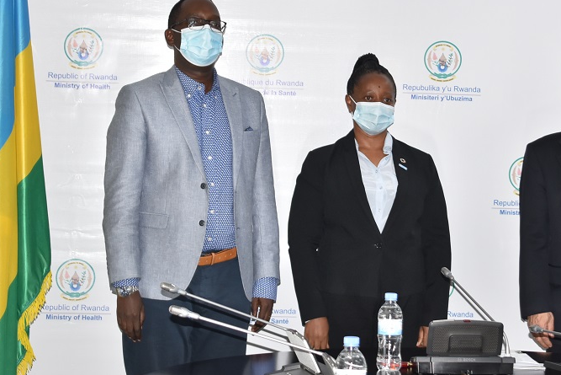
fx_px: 1683
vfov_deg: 12.7
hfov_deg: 18.9
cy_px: 112
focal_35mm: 108
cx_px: 357
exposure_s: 1/60
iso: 640
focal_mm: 48
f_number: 5.3
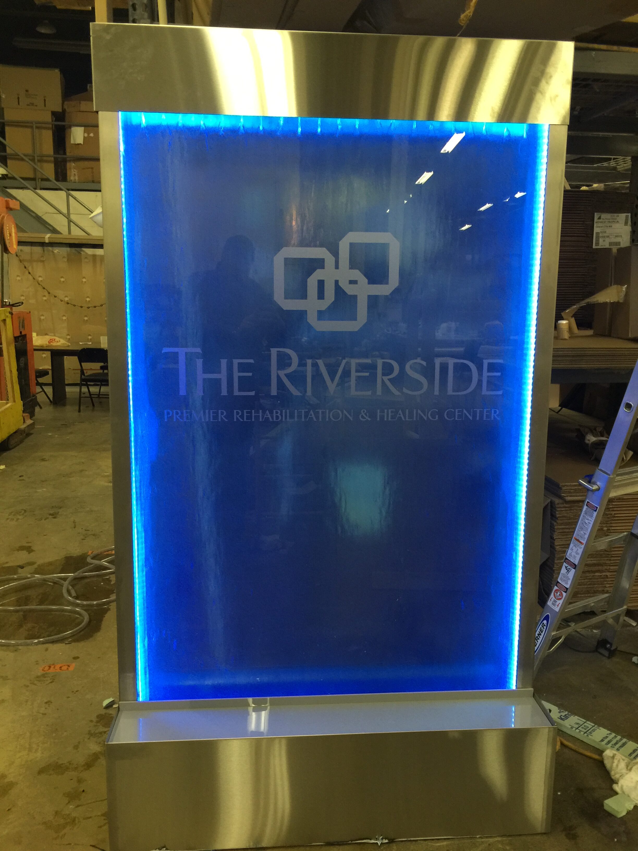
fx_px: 713
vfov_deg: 61.7
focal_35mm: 29
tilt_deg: -9.7
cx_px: 319
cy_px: 426
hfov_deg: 48.2
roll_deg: -0.5
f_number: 2.2
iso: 80
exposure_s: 1/15
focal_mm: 4.15
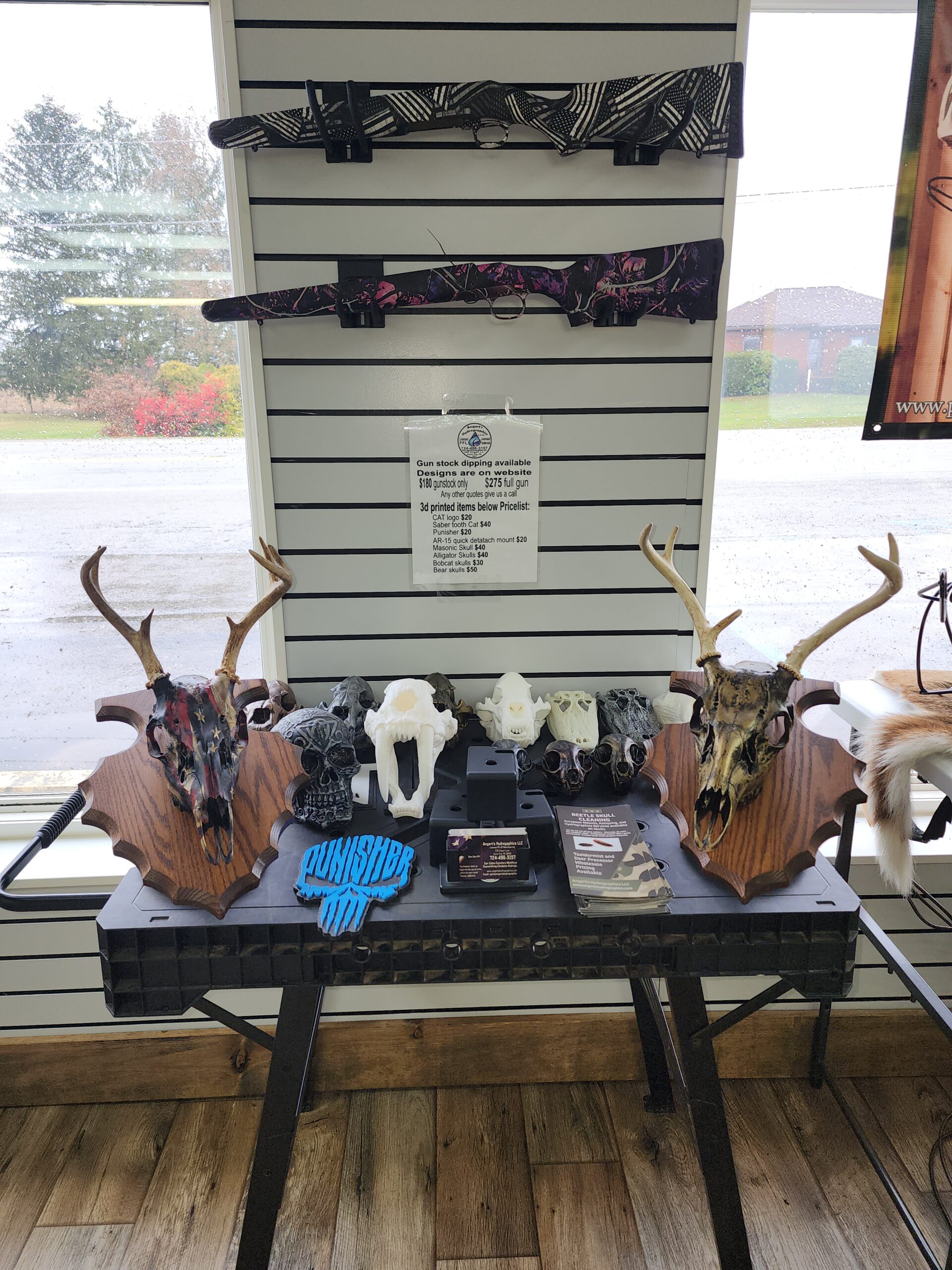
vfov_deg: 73.9
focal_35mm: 23
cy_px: 635
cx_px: 476
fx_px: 843
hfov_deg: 58.9
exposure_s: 1/60
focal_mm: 6.4
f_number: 1.8
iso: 32
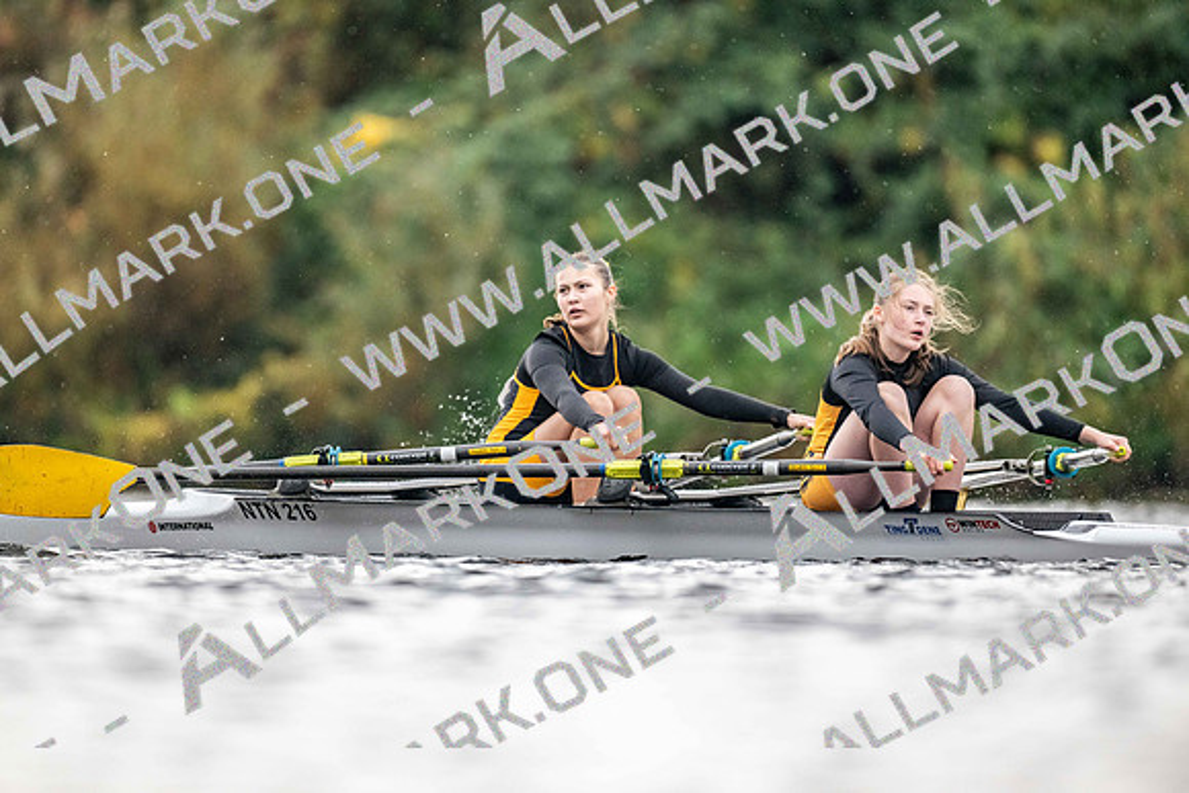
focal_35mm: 600
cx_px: 594
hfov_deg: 3.4
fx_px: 19820
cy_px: 396
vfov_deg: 2.3
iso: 3200
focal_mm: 600
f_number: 4
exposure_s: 1/2500
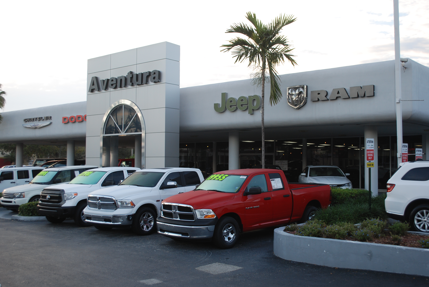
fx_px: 501
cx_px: 214
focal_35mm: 42
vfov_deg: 32.0
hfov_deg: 46.3
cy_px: 144
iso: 200
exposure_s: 1/100
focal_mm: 28
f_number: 5
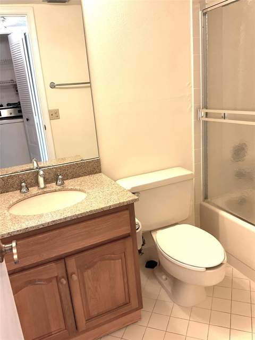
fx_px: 285
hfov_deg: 48.2
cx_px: 128
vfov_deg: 61.7
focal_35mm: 29
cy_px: 170
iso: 50
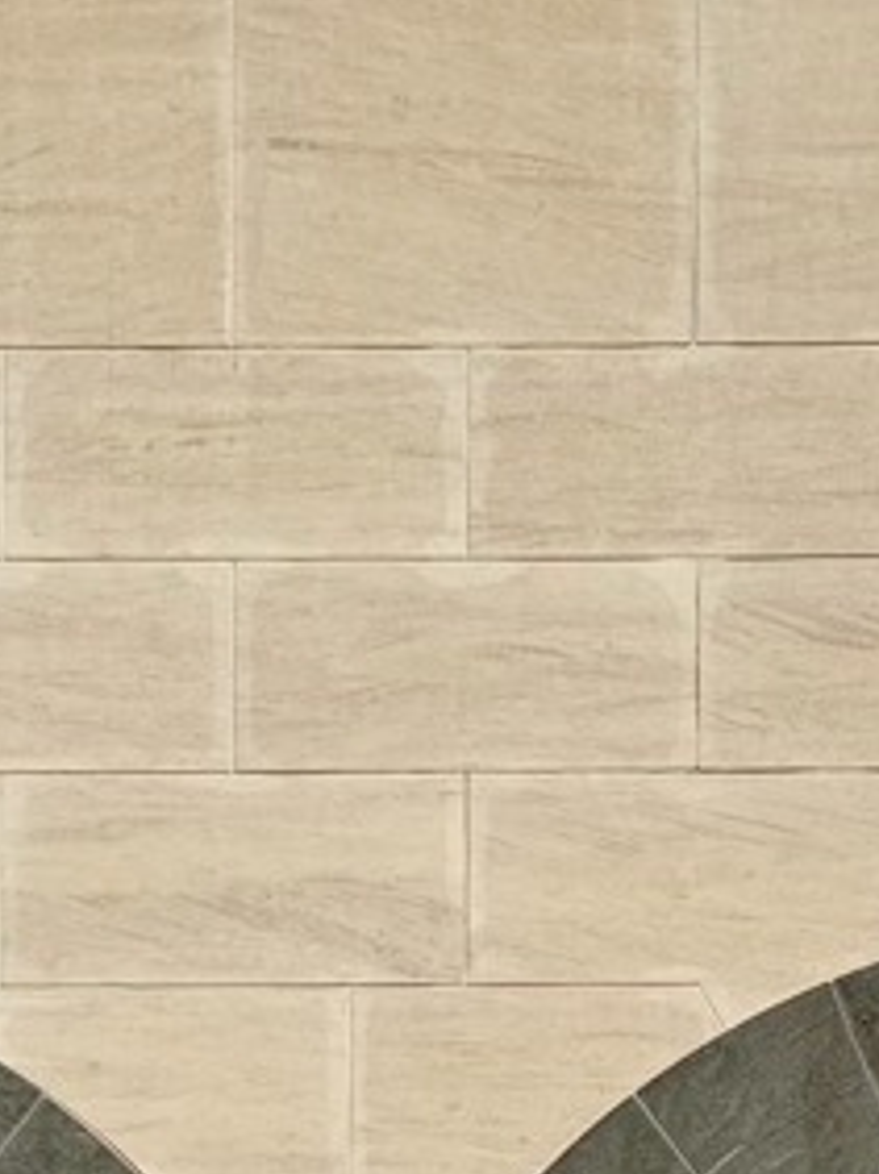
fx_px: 3696
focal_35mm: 109
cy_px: 1395
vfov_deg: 17.3
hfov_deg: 13.1
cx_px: 1166
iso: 80
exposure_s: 1/10417
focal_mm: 6.86
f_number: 1.78
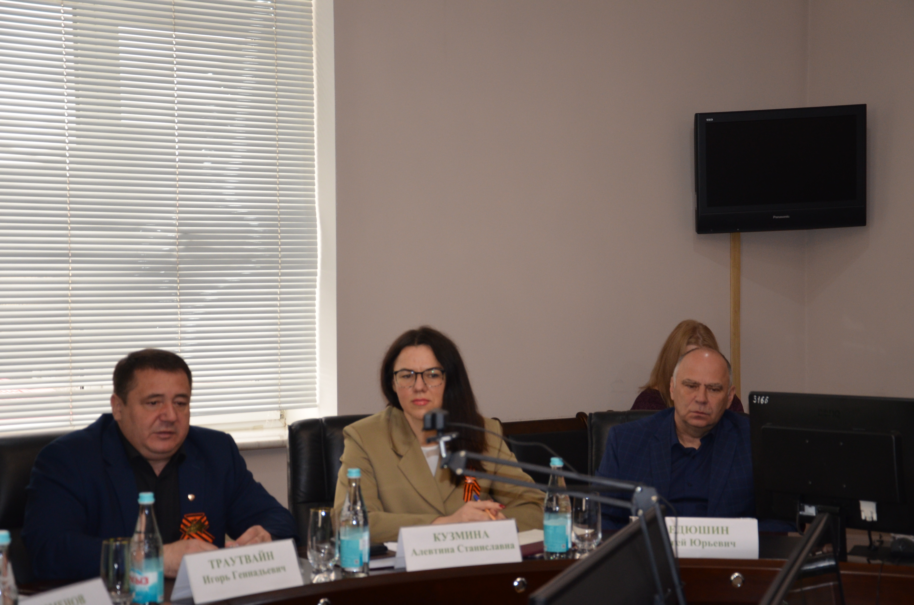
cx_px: 457
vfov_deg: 18.1
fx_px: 1900
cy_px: 302
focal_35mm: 75
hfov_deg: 27.0
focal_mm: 50
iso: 720
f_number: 5
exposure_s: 1/60
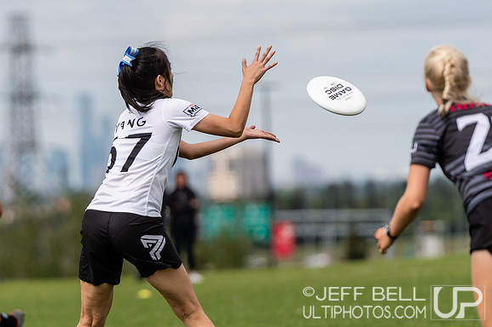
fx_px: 6160
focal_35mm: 451
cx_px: 124
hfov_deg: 4.6
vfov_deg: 3.0
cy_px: 193
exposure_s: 1/2500
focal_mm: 200
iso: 110
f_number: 2.8
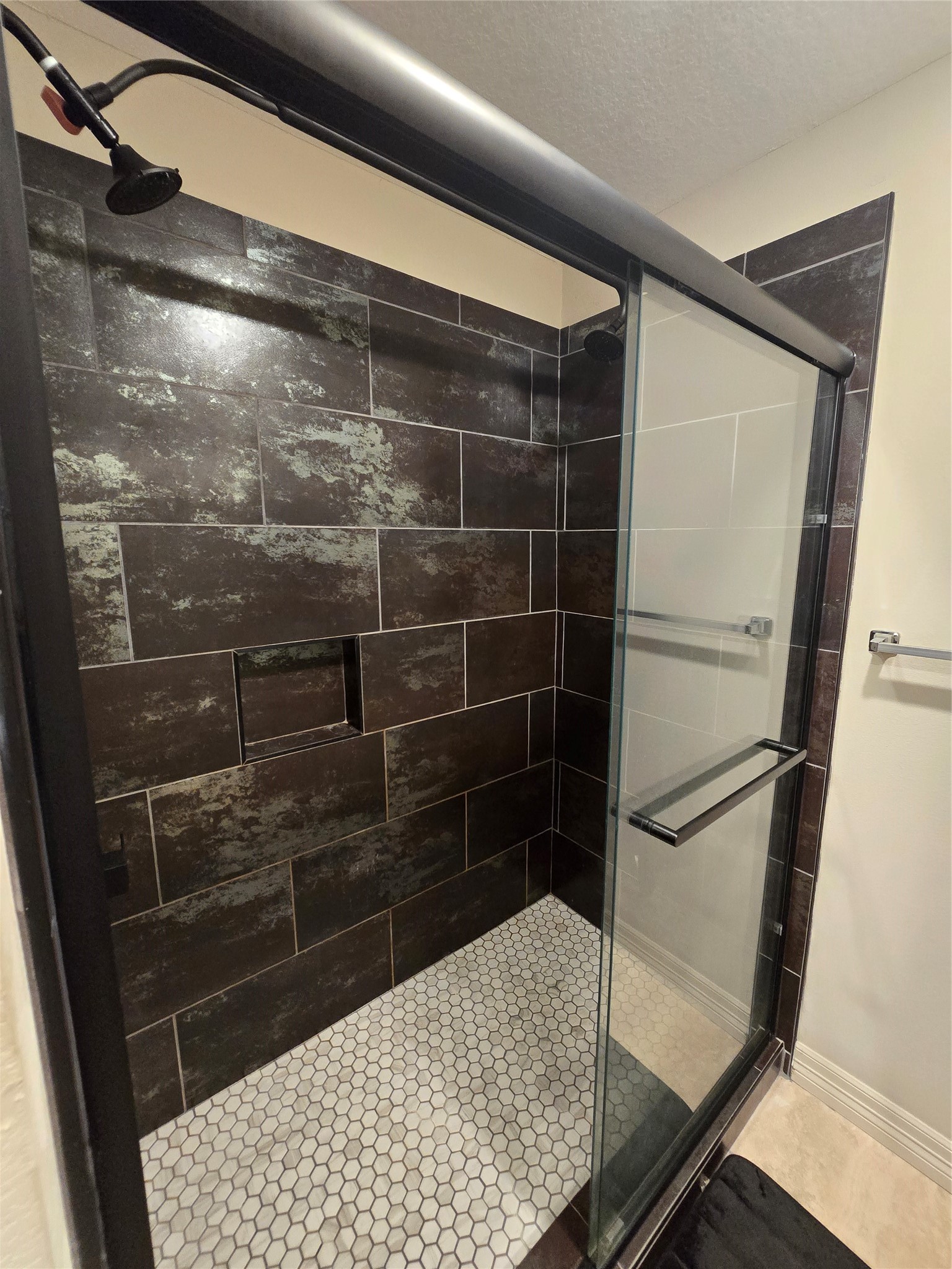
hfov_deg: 89.9
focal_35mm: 13
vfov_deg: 106.2
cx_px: 476
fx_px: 477
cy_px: 634
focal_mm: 2.2
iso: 800
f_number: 2.2
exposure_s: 1/60
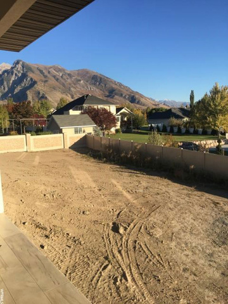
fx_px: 255
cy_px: 152
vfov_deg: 61.7
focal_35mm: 29
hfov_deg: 48.2
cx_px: 114
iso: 25
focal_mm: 4.15
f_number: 2.2
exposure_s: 1/1026
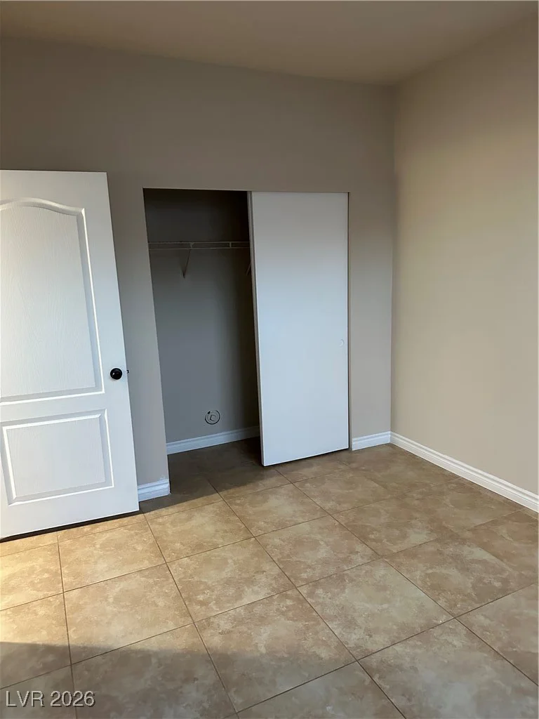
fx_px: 498
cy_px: 360
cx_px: 270
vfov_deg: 71.6
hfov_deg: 56.8
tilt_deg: -10.9
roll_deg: +1.2
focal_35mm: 24
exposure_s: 1/60
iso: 640
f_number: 1.78
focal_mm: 6.86
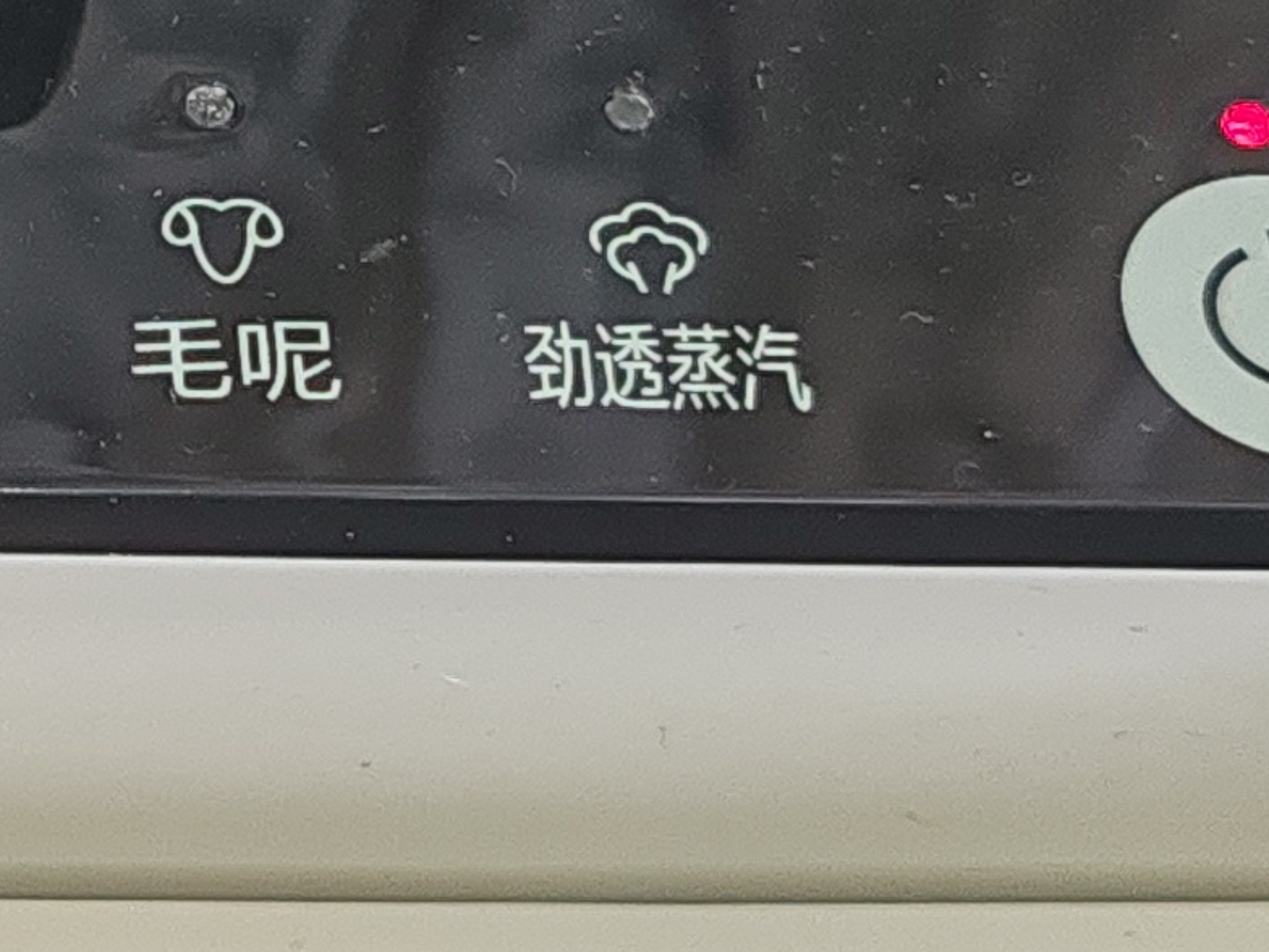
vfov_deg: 10.6
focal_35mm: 140
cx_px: -170
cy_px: 240
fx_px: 5132
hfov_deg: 13.8
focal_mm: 6.12
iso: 1600
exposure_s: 1/100
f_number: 1.9
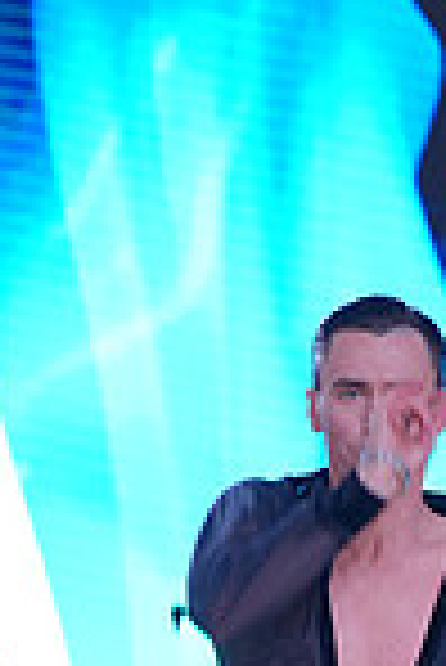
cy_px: 1188
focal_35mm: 412
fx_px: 7638
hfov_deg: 3.3
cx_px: 710
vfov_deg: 4.9
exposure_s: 1/400
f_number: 5.6
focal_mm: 105
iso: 1600
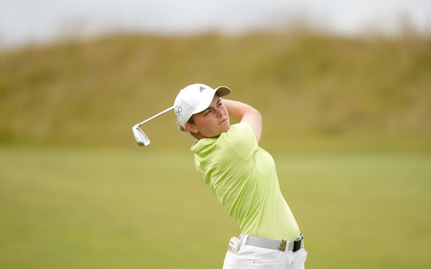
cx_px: 216
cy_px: 134
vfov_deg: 3.2
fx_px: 4804
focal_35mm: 409
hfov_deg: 5.1
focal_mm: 400
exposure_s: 1/1250
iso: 200
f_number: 2.8
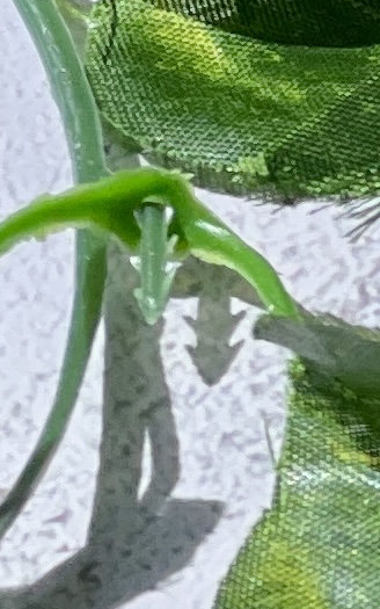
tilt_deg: -34.4
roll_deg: -2.4
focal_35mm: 423
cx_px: 1585
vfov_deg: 4.8
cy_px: -877
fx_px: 7011
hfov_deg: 3.0
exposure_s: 1/264
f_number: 2
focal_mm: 6
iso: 32
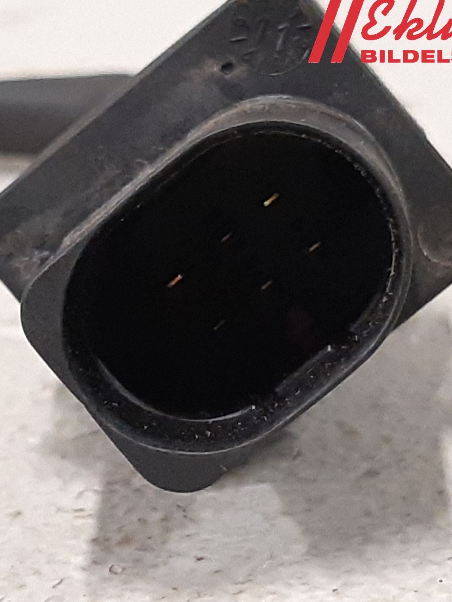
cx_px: 145
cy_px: 300
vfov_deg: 52.6
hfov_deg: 40.1
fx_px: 609
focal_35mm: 35
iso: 320
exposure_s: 1/50
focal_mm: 3.93
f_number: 1.7
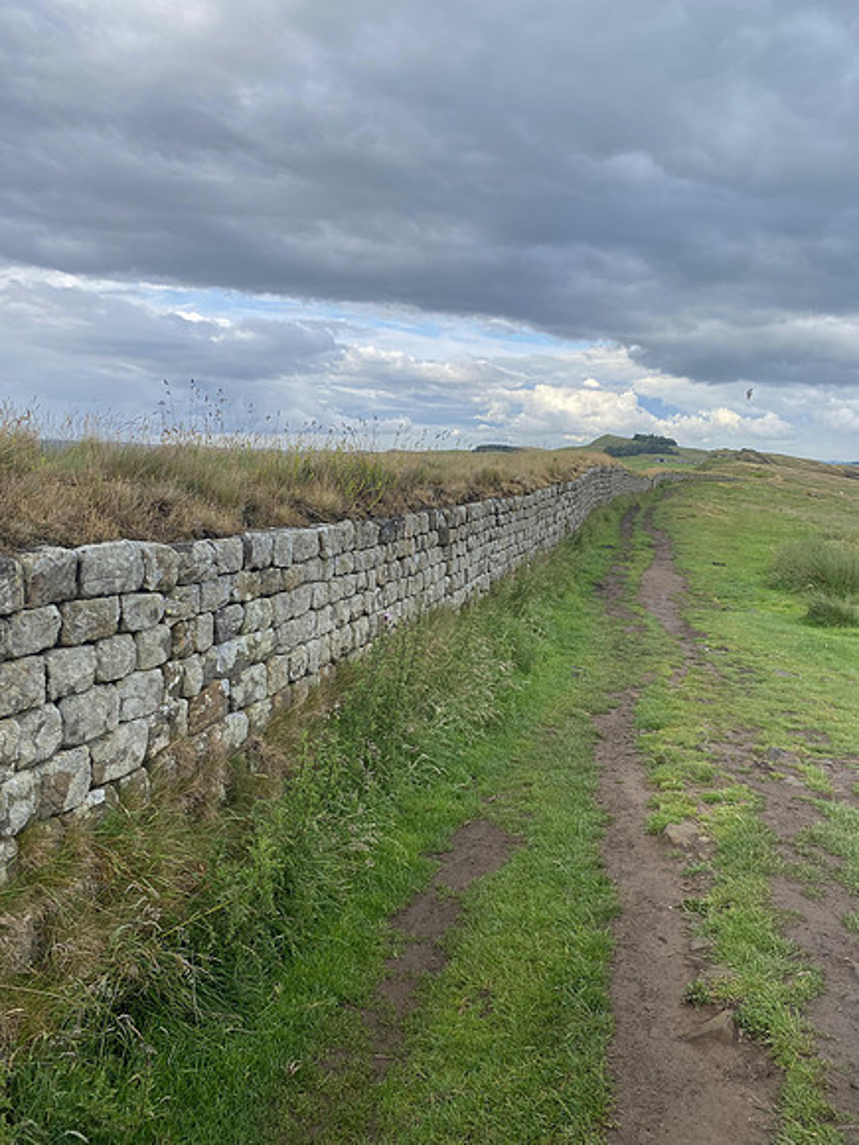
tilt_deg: -6.3
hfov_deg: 53.1
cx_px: 430
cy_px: 572
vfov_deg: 67.3
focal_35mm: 26
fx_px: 860
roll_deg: -0.3
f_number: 1.8
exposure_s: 1/898
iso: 32
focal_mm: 4.25
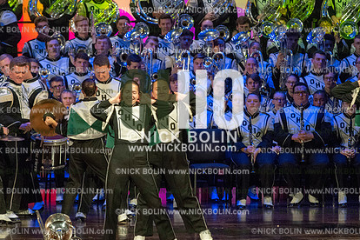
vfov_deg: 4.7
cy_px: 110
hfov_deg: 7.0
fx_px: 2940
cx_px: 182
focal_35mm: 294
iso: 8000
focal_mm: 210
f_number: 5.6
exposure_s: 1/400
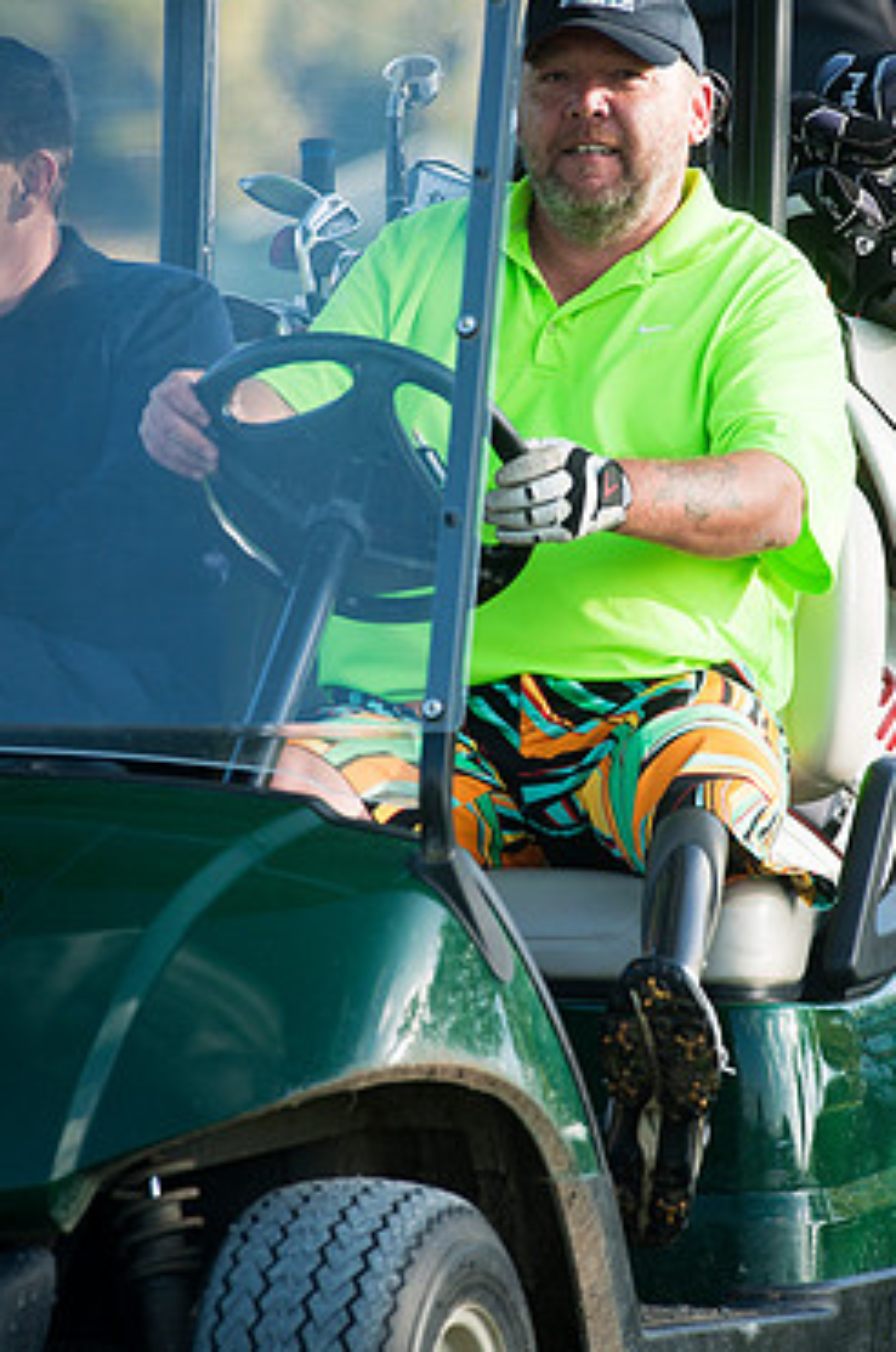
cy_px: 620
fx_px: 13639
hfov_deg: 3.8
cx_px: 530
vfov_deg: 5.7
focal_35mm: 364
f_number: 5.6
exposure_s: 1/800
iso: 400
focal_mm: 300
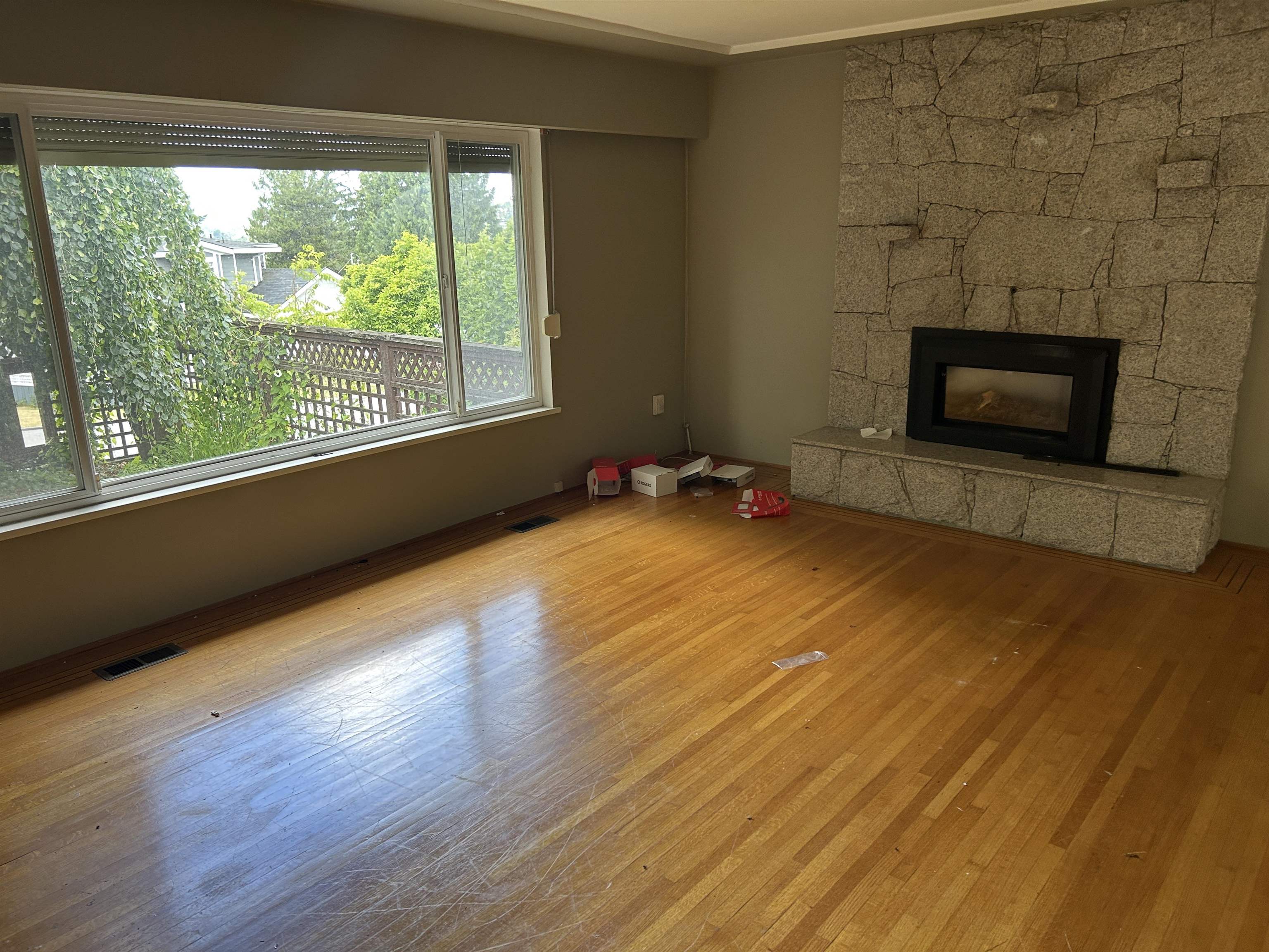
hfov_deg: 67.3
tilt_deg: -16.1
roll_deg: +0.9
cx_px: 634
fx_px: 953
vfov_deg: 53.1
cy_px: 476
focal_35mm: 26
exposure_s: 1/121
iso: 100
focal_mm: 5.7
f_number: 1.5
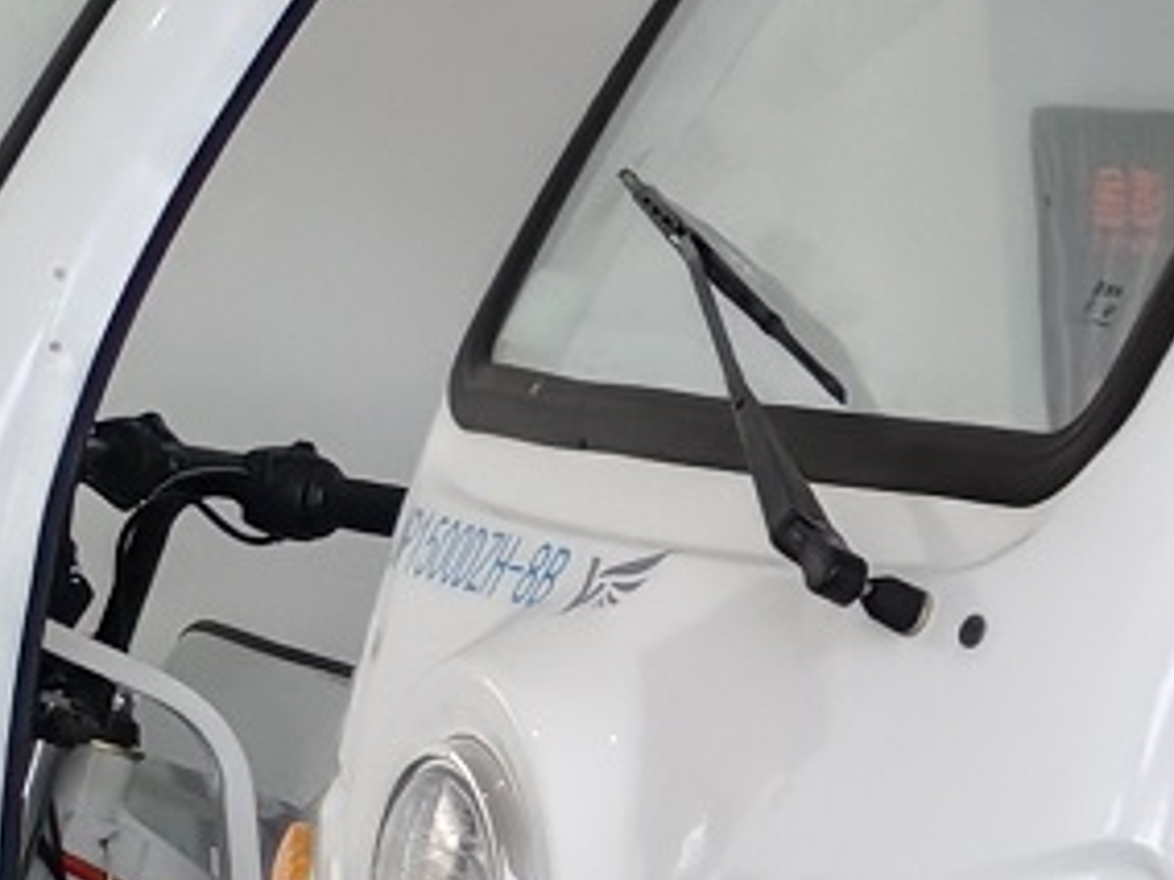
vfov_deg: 7.5
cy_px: 1785
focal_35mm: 190
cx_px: 3034
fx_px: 6444
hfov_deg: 9.1
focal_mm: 5.52
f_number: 1.95
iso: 100
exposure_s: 1/100
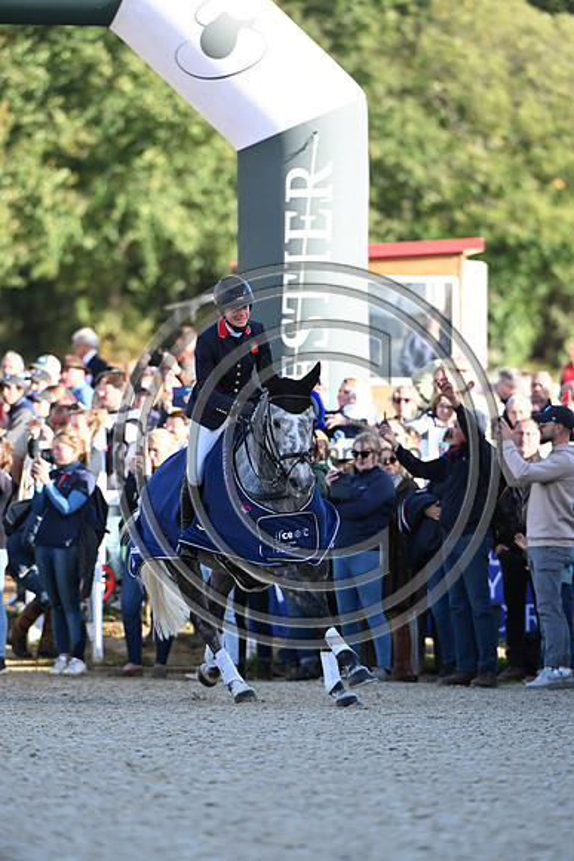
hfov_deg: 3.6
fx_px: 9082
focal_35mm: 380
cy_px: 430
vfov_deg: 5.4
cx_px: 287
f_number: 5.6
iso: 1000
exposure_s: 1/800
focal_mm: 380
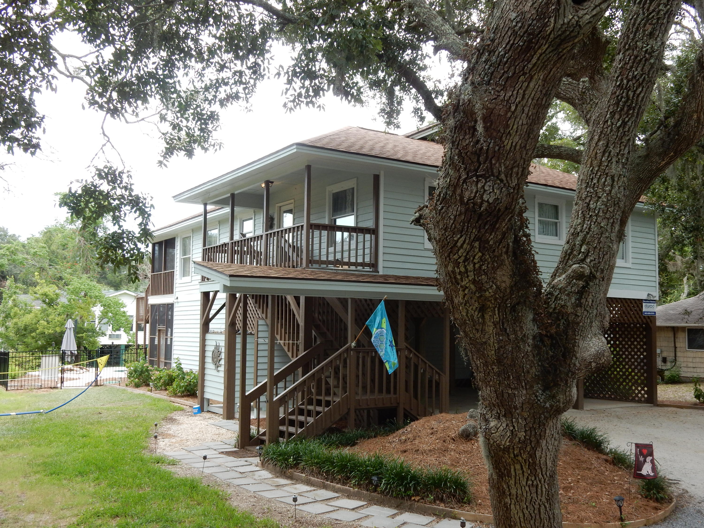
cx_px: 352
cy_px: 264
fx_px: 732
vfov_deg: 39.7
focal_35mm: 36
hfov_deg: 51.4
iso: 125
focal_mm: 6.4
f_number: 4
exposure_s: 1/200
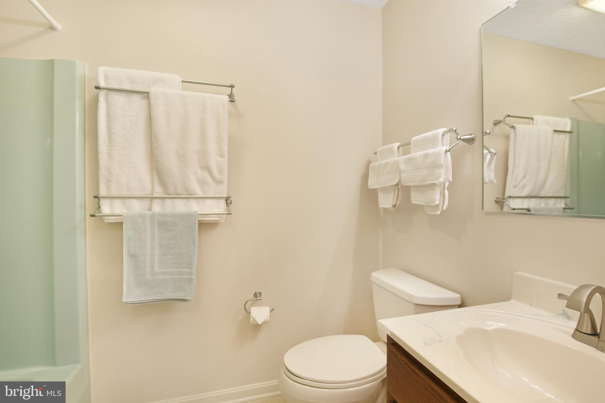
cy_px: 202
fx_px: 269
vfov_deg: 73.7
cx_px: 302
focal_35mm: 16
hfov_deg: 96.7
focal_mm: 16
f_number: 16
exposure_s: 1
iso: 100
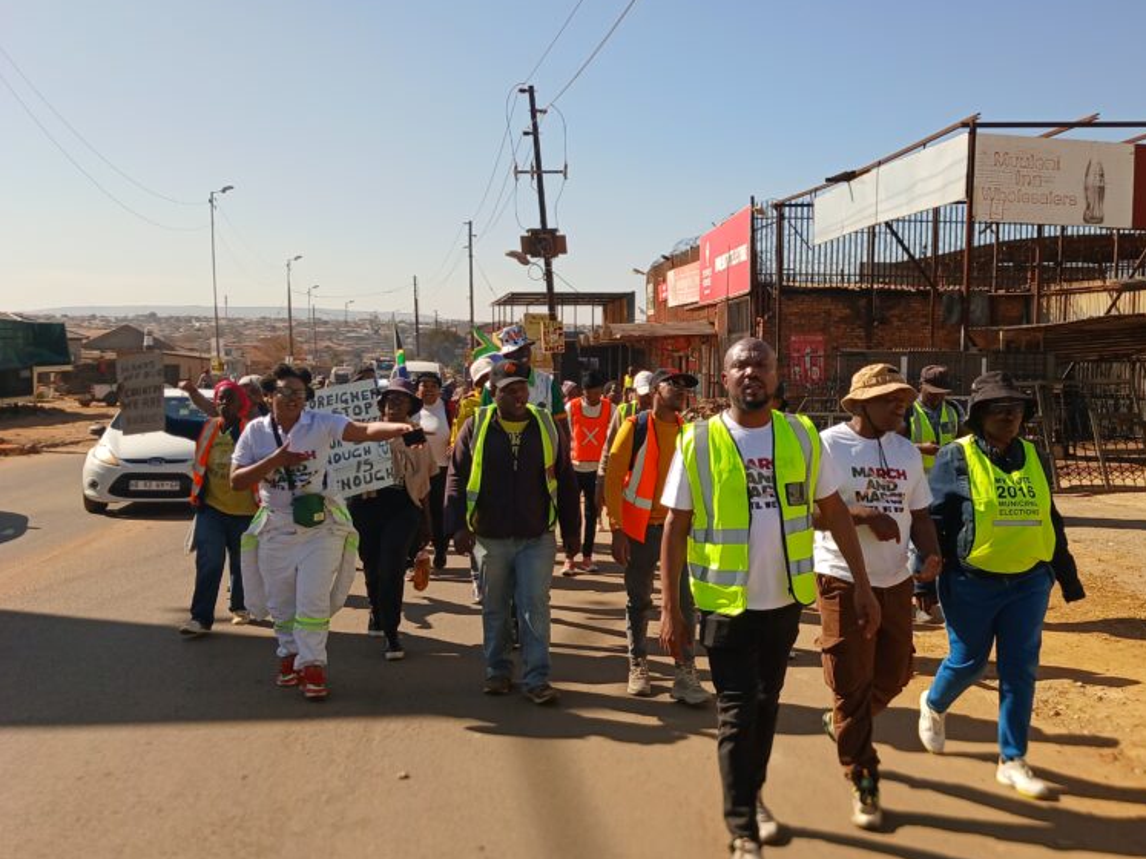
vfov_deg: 38.6
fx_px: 1225
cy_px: 397
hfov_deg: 49.6
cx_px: 724
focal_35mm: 37
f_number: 1.8
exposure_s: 1/505
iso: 20
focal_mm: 3.98
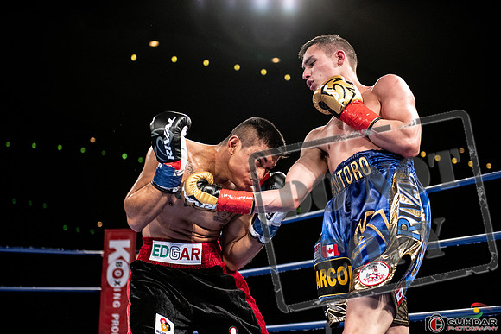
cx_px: 245
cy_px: 167
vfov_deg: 19.8
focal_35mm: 69
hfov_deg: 29.4
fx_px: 955
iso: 2000
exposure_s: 1/1000
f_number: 2.8
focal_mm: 66
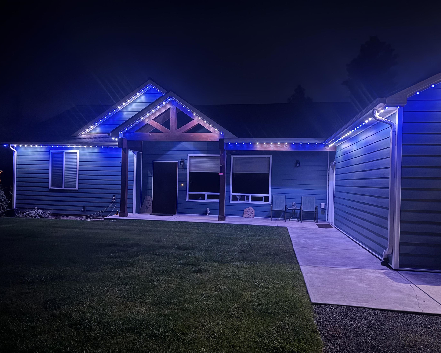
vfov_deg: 54.9
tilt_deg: -1.0
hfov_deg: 66.0
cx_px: 213
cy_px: 183
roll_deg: -1.7
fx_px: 339
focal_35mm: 26
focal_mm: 6.76
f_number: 1.78
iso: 2500
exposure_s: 1/9
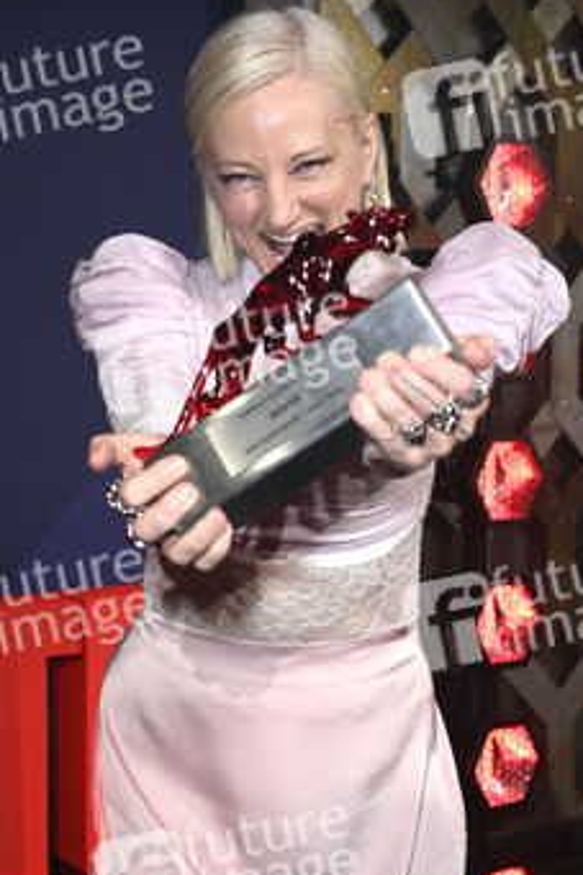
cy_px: 482
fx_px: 1483
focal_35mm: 61
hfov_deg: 22.2
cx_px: 300
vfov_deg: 32.9
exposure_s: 1/125
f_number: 5.6
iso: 2500
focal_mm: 52
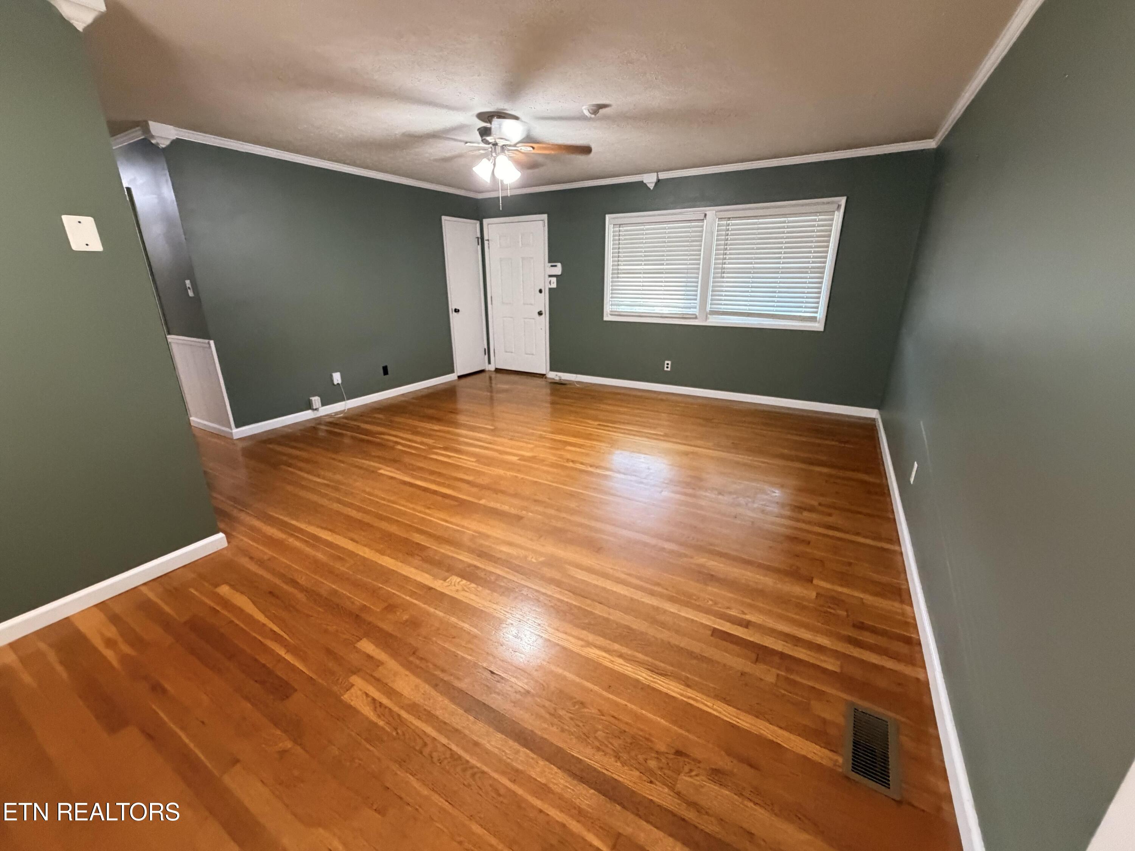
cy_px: 426
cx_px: 568
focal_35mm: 14
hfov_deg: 102.1
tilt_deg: -18.6
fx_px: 459
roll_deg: +0.0
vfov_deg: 85.7
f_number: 2.2
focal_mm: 2.22
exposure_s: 1/60
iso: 640
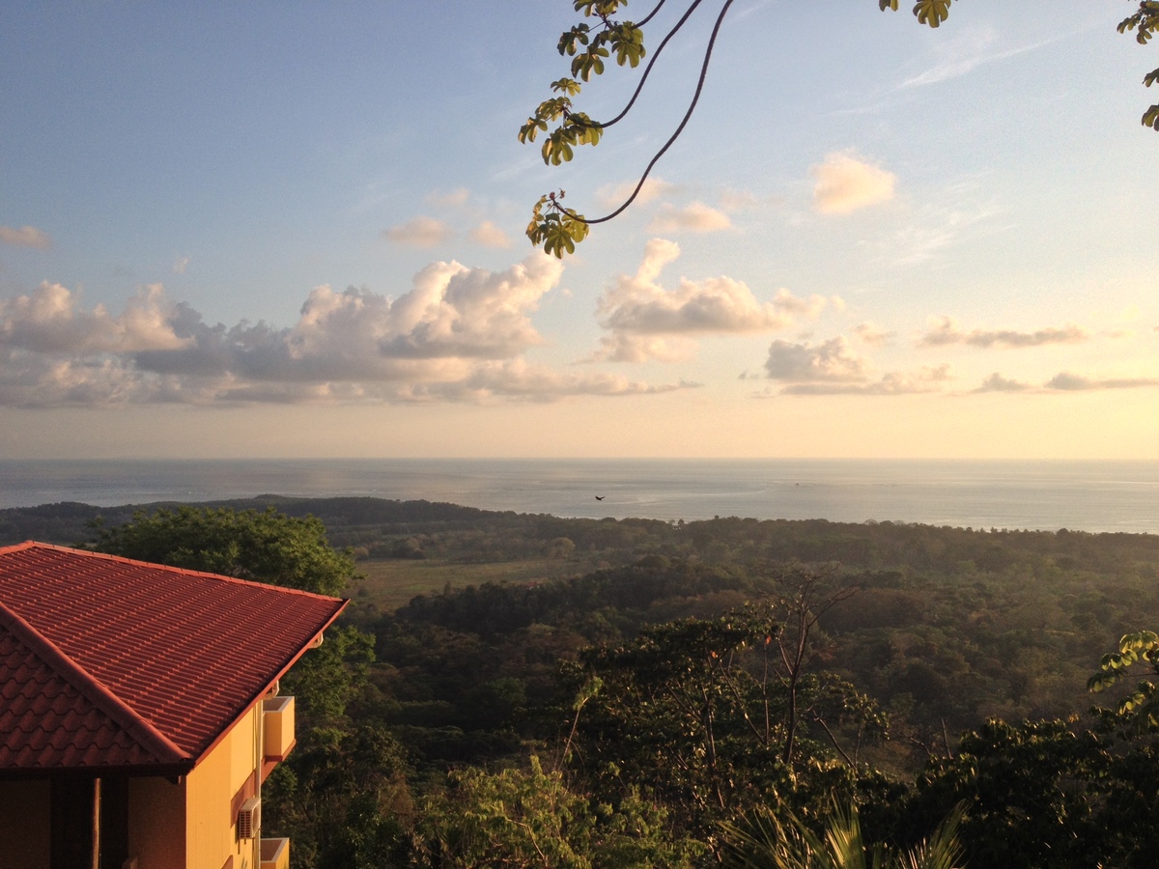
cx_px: 580
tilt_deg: -3.0
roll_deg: +0.6
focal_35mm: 35
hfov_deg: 52.6
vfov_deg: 40.7
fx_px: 1172
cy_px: 434
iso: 50
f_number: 2.4
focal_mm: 4.28
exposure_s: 1/1284
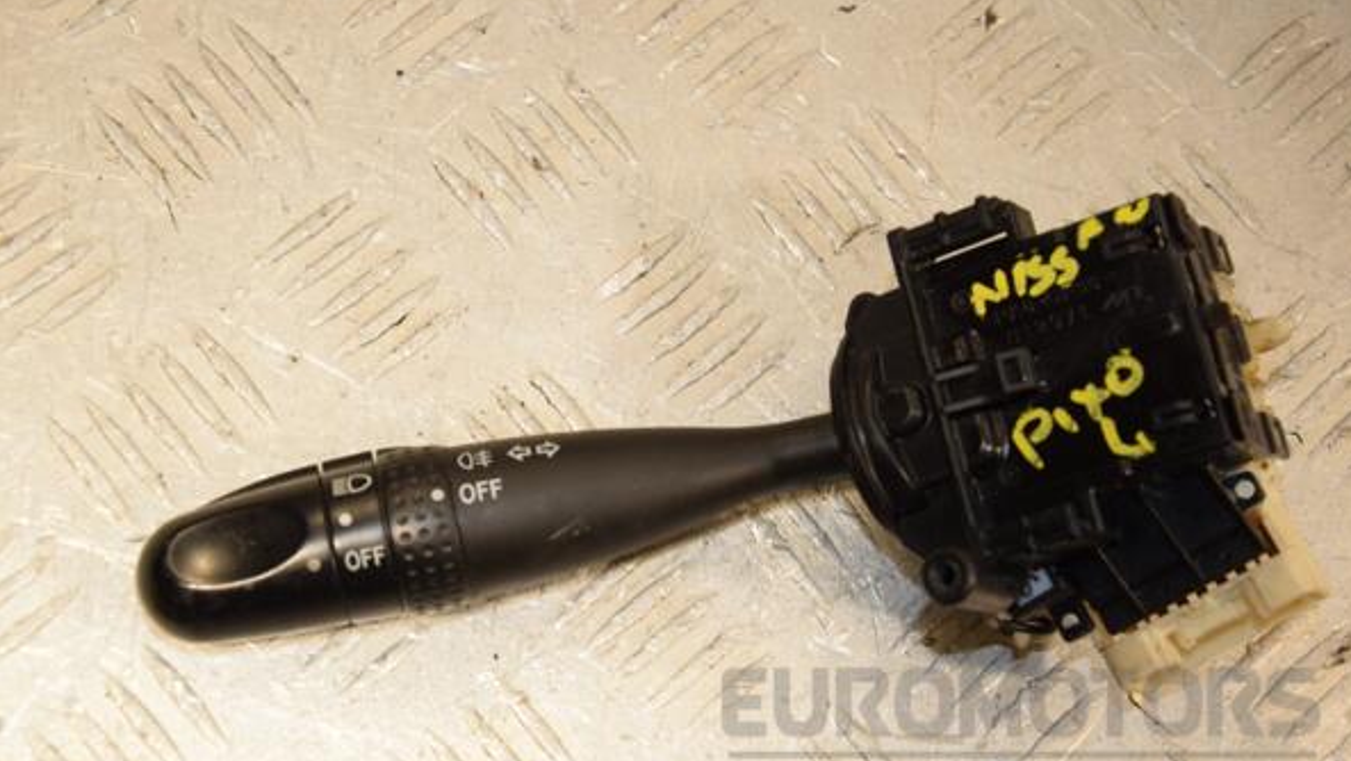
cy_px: 399
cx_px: 679
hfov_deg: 29.5
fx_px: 2563
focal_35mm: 72
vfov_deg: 16.9
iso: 800
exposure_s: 1/200
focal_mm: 45
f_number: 7.1
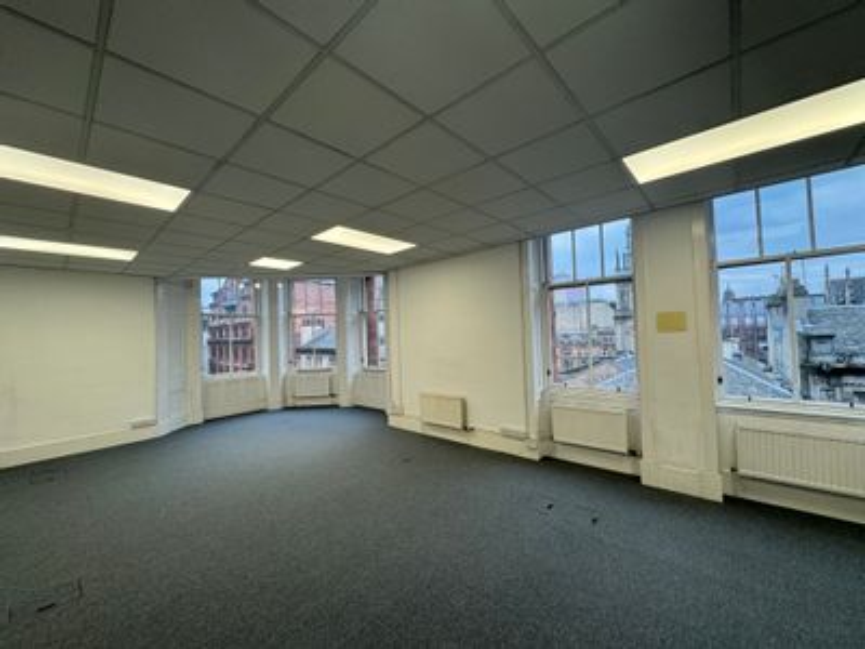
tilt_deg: +1.3
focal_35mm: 14
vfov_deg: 85.7
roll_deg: +2.8
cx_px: 432
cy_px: 324
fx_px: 350
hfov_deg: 102.1
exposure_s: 1/100
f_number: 2.2
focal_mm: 2.22
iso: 80
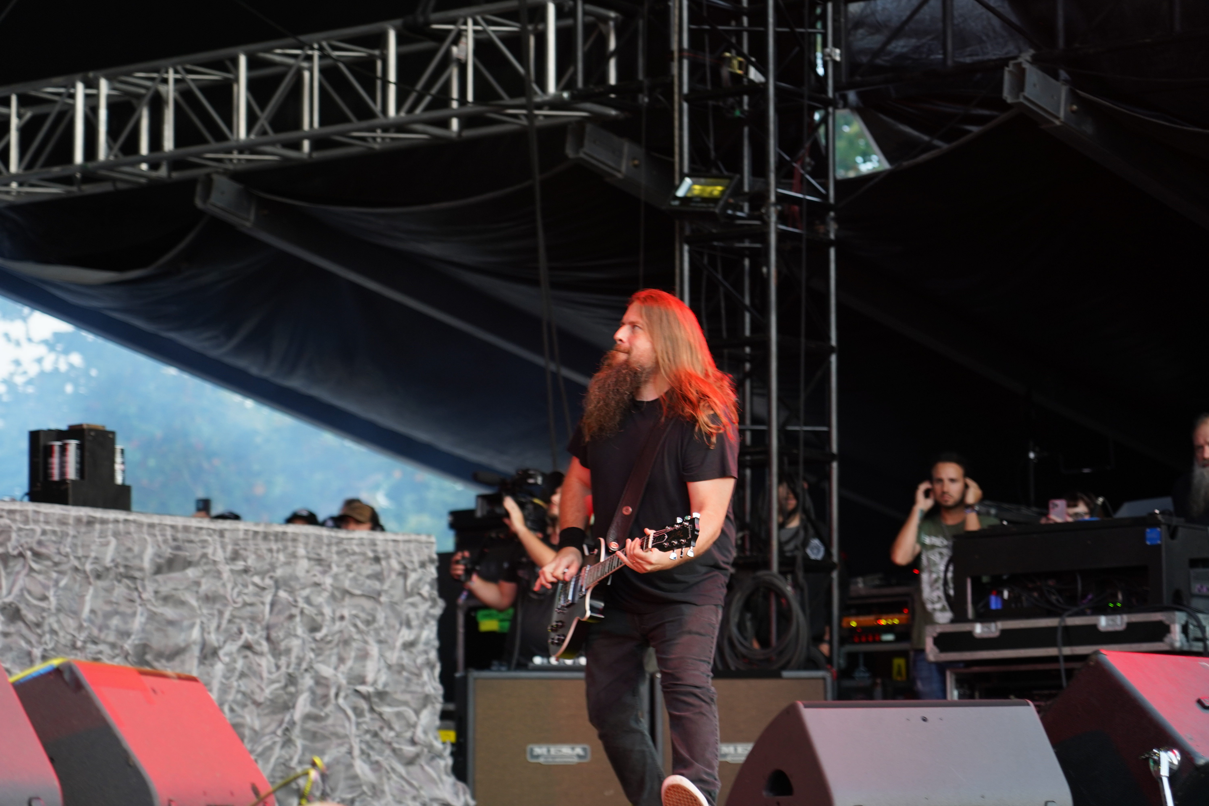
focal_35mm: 105
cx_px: 604
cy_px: 403
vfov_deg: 13.0
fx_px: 3526
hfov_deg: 19.5
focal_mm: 105
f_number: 4
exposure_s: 1/125
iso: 640
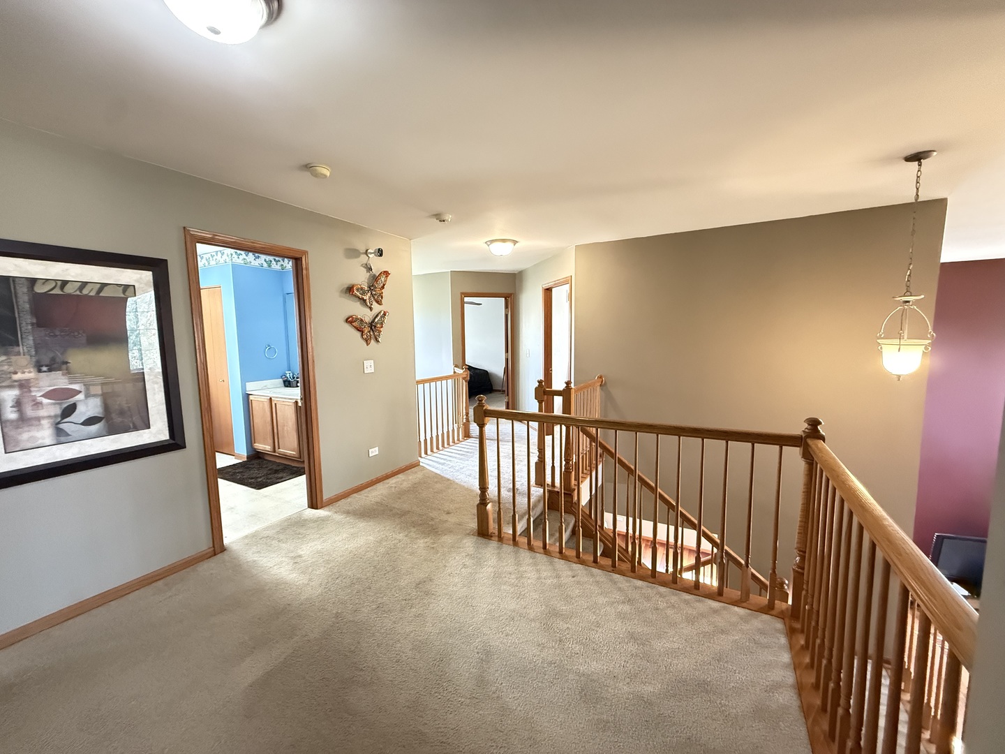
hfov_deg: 102.1
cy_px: 377
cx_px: 502
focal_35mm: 14
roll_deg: +1.5
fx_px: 406
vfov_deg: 85.7
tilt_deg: -4.7
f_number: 2.2
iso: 1000
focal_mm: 2.22
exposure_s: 1/60
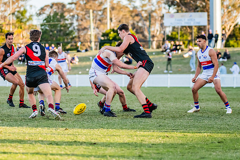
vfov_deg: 5.8
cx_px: 97
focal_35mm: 238
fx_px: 1587
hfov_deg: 8.6
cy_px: 71
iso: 1100
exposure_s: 1/1600
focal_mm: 170
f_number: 4
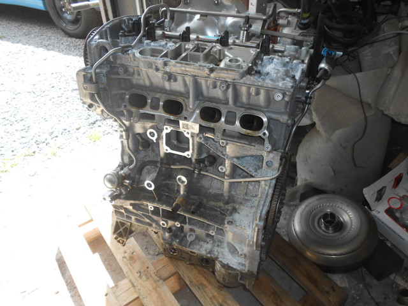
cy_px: 153
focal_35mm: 26
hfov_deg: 67.3
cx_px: 204
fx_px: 306
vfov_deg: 53.1
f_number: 3.5
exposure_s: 1/80
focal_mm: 4.6
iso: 80
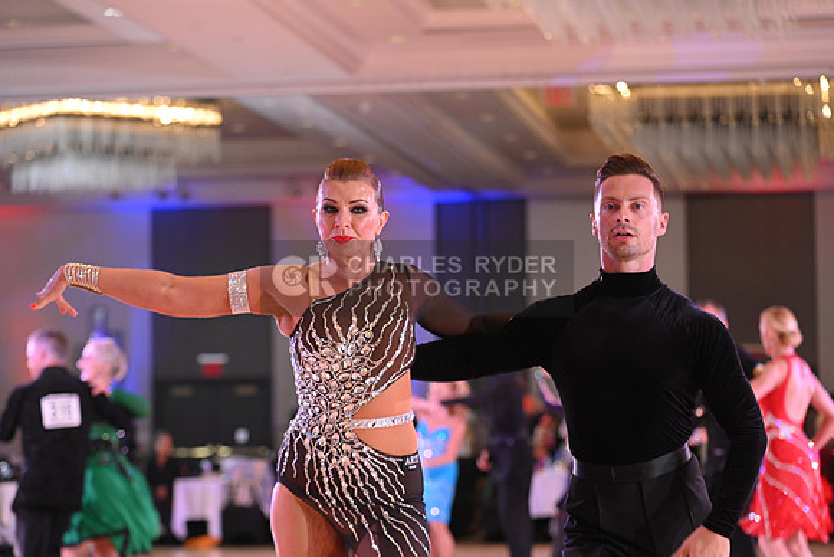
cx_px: 417
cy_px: 278
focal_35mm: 110
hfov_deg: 18.6
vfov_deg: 12.5
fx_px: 2549
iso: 1600
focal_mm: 110
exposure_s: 1/200
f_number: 4.5
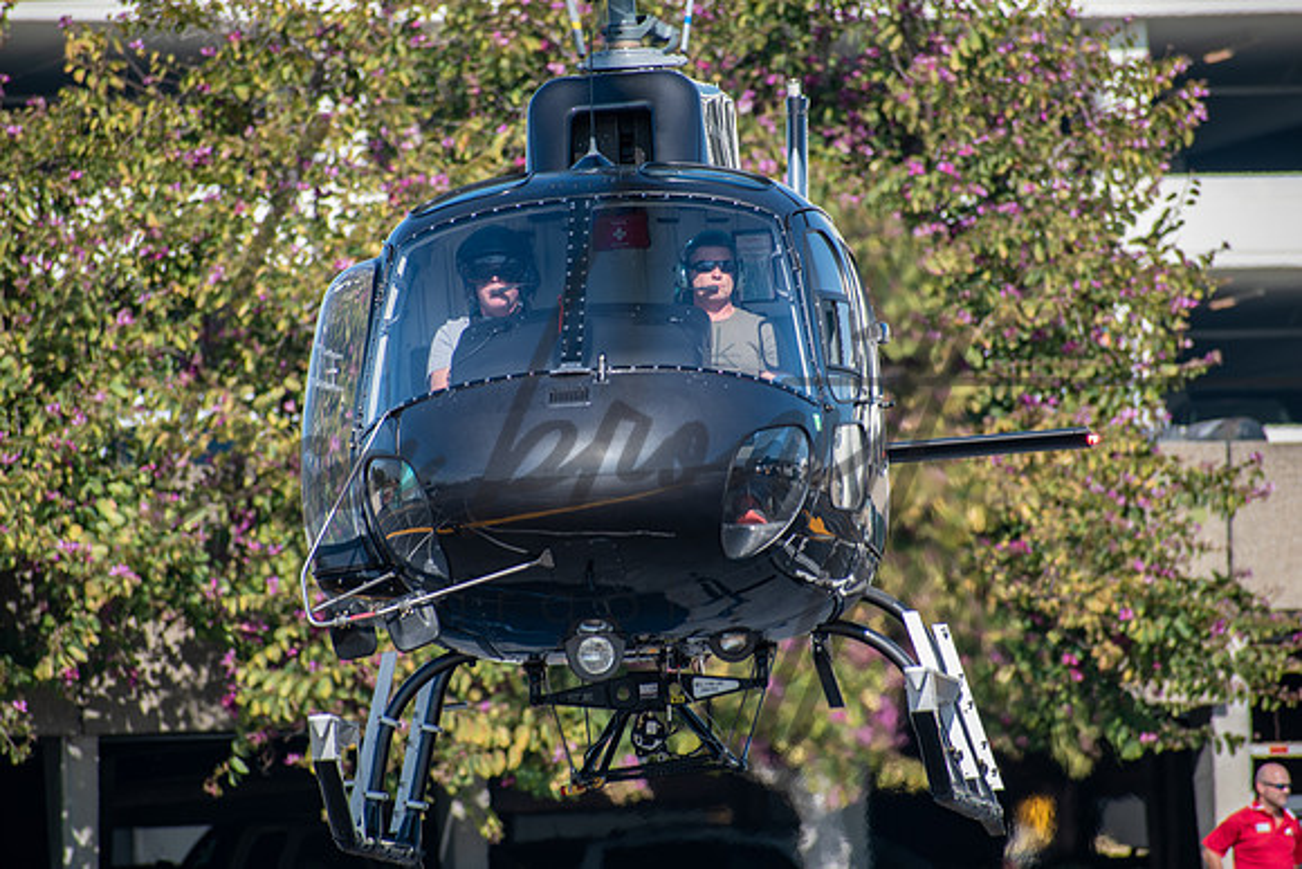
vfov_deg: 3.3
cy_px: 434
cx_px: 651
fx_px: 15193
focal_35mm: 420
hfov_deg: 4.9
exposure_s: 1/250
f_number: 6.3
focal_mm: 280
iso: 100
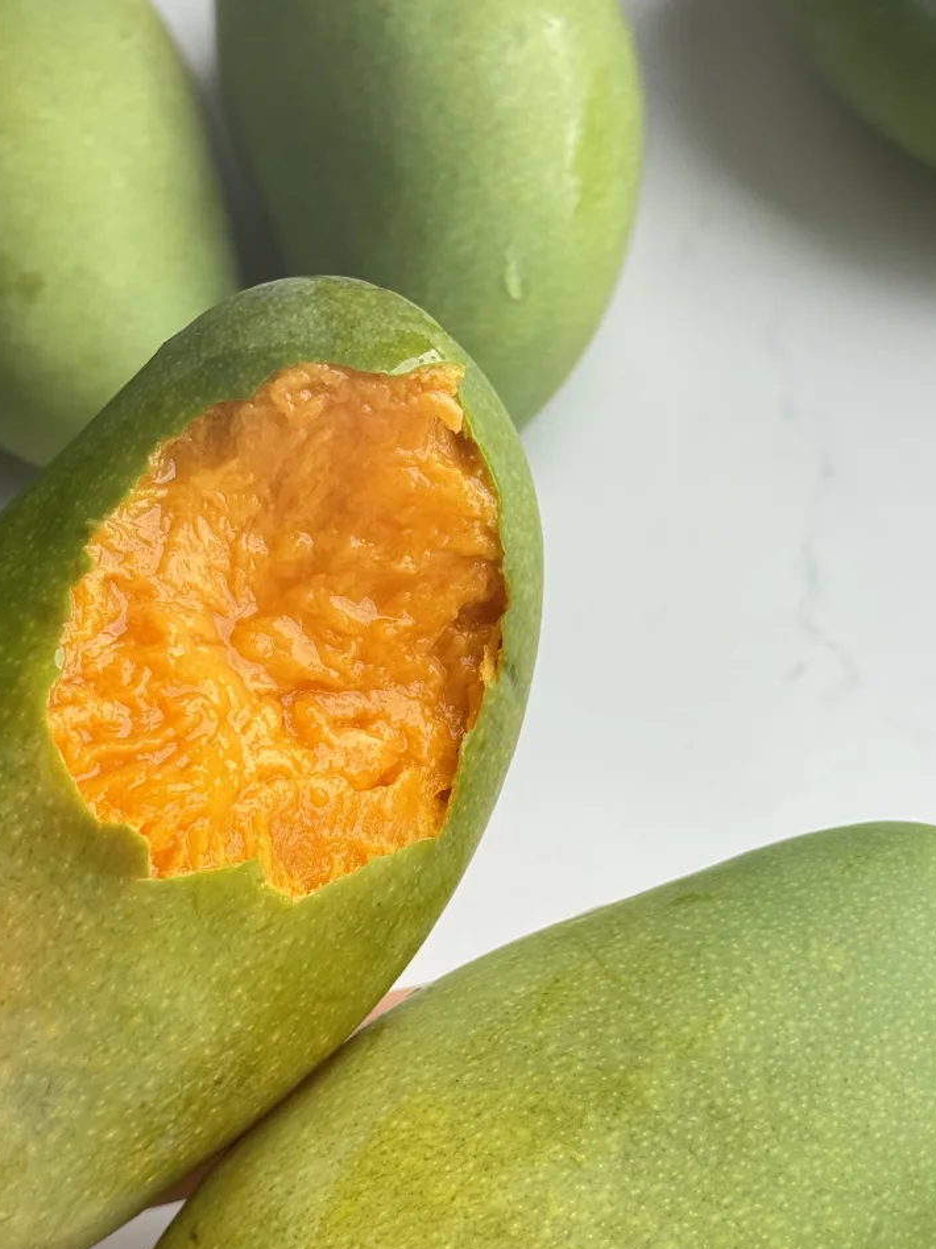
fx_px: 2632
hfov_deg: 20.1
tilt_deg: -54.2
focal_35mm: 73
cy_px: 823
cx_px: 366
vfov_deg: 26.5
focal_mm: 6.76
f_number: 1.78
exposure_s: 1/309
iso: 64
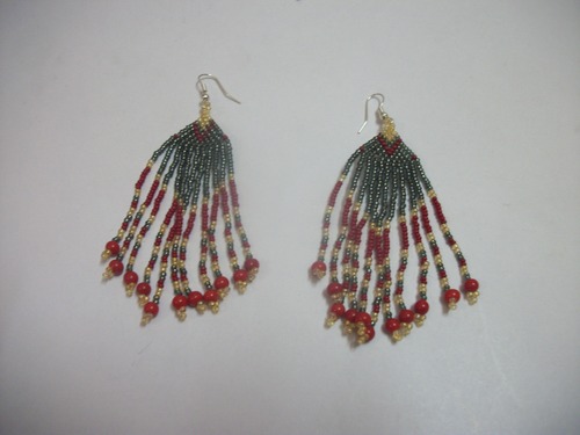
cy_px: 218
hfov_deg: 56.8
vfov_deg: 44.2
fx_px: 536
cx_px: 290
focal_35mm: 32
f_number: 2.9
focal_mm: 5.7
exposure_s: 1/8
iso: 118
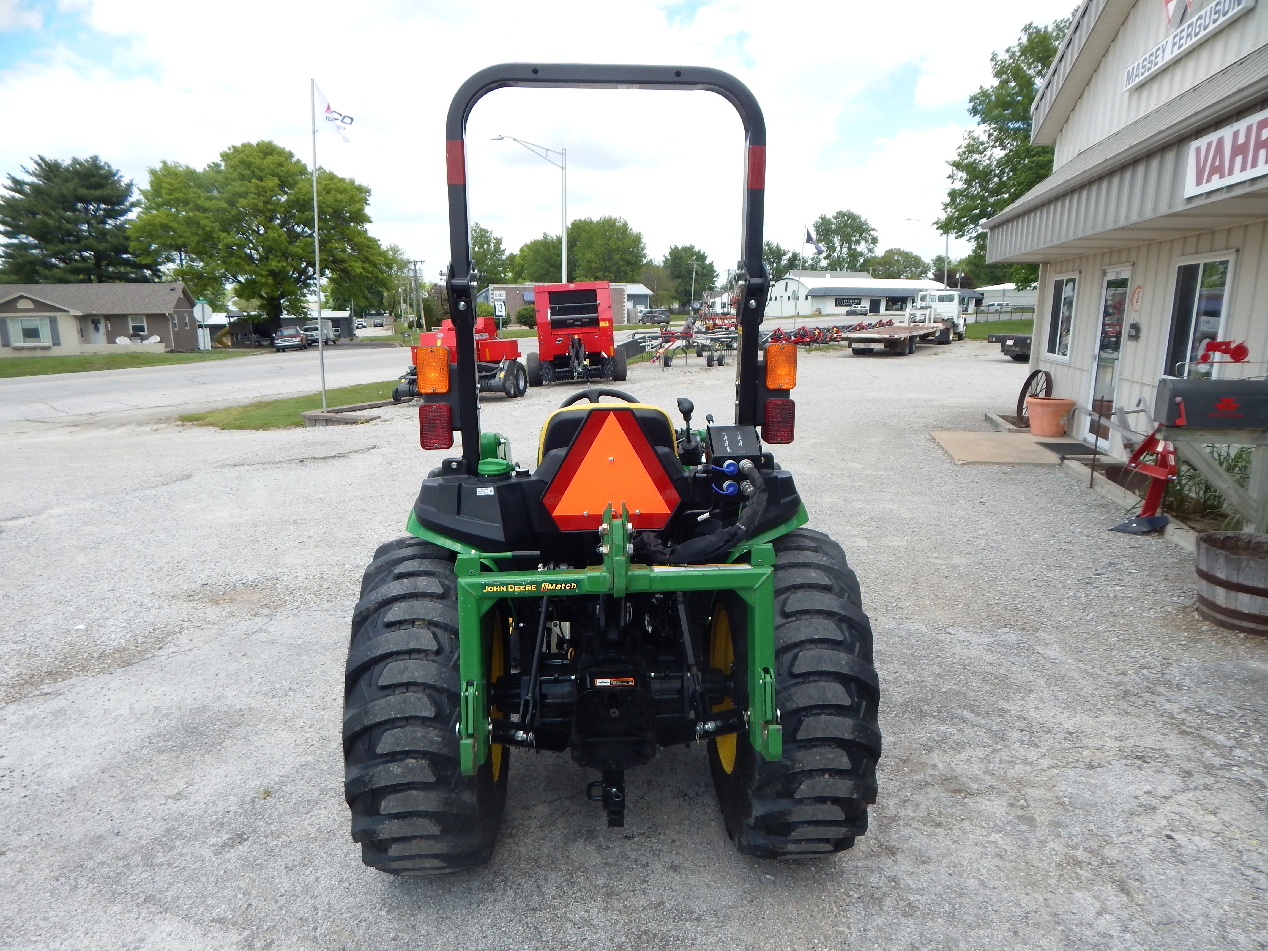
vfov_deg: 61.1
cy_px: 476
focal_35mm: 22
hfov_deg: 76.4
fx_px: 806
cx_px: 634
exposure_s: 1/800
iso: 125
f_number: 3
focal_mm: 4
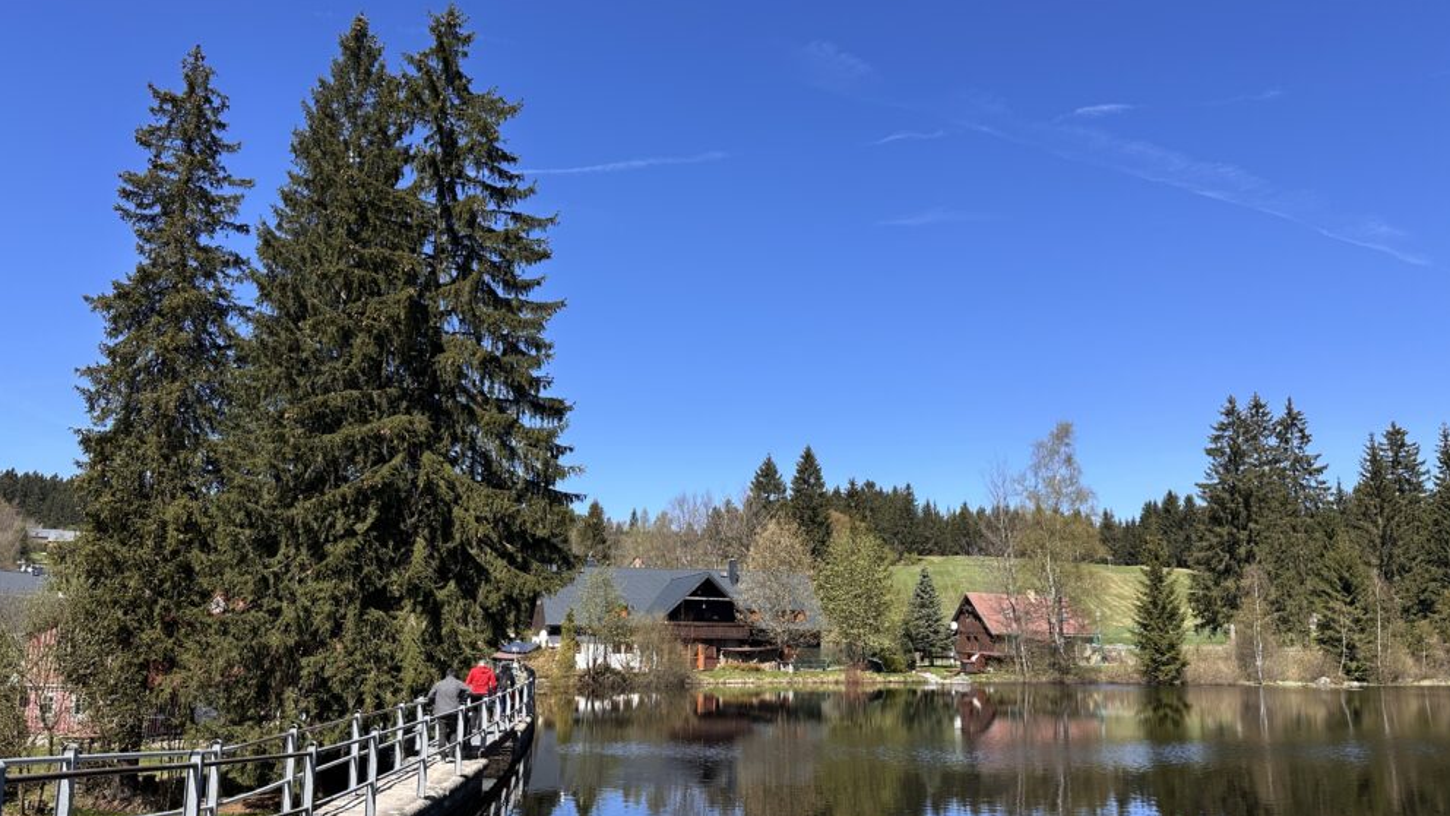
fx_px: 1038
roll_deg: -0.5
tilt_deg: +9.2
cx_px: 721
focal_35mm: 27
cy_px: 481
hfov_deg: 69.9
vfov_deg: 42.7
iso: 80
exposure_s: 1/2882
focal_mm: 6.86
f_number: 1.78
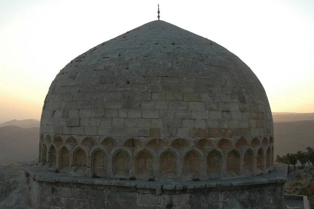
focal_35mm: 49
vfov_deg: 27.8
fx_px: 423
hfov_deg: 40.7
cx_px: 156
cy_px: 104
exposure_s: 1/125
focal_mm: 31
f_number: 7.1
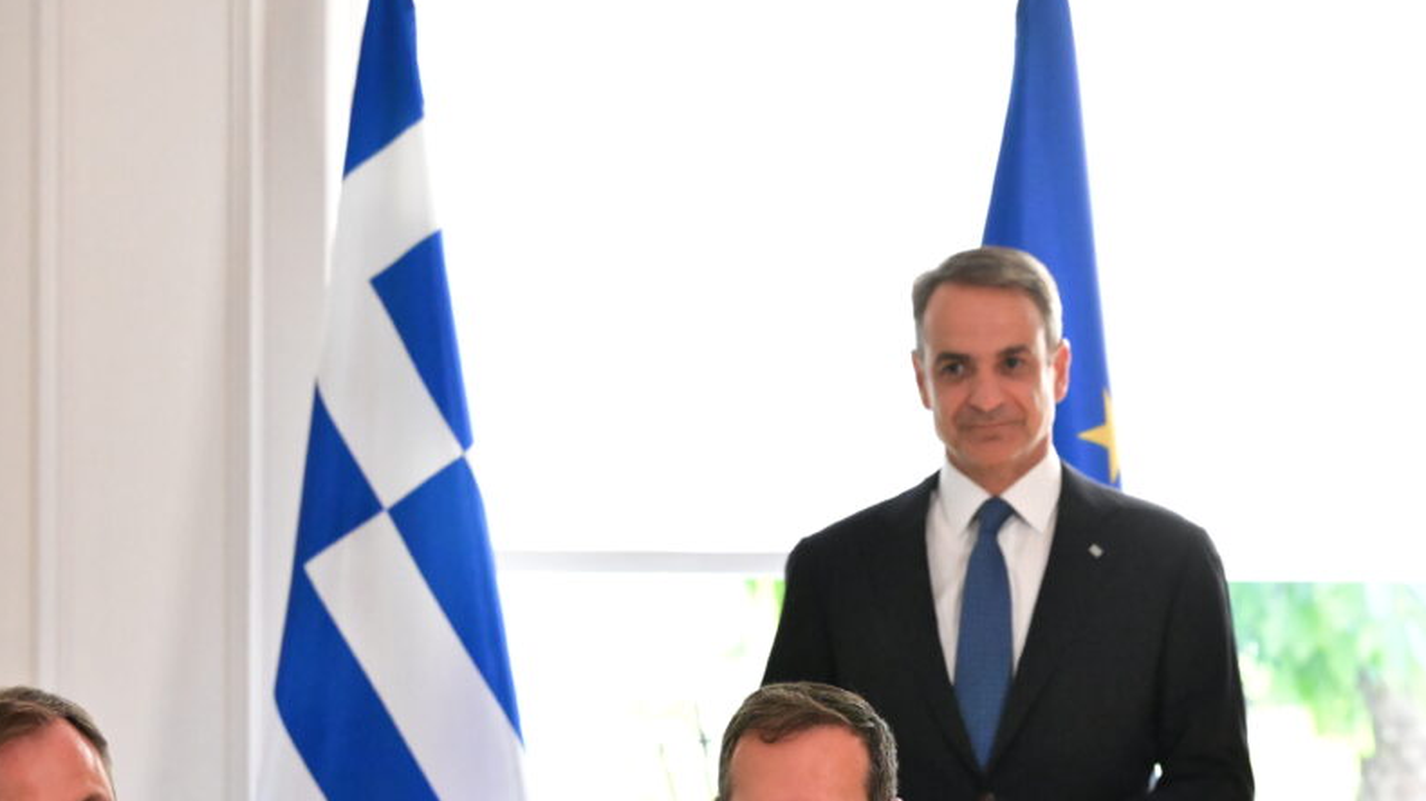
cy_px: 686
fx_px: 7523
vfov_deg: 6.1
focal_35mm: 199
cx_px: 783
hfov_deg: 10.8
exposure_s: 1/1600
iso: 10000
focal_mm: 125
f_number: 3.5
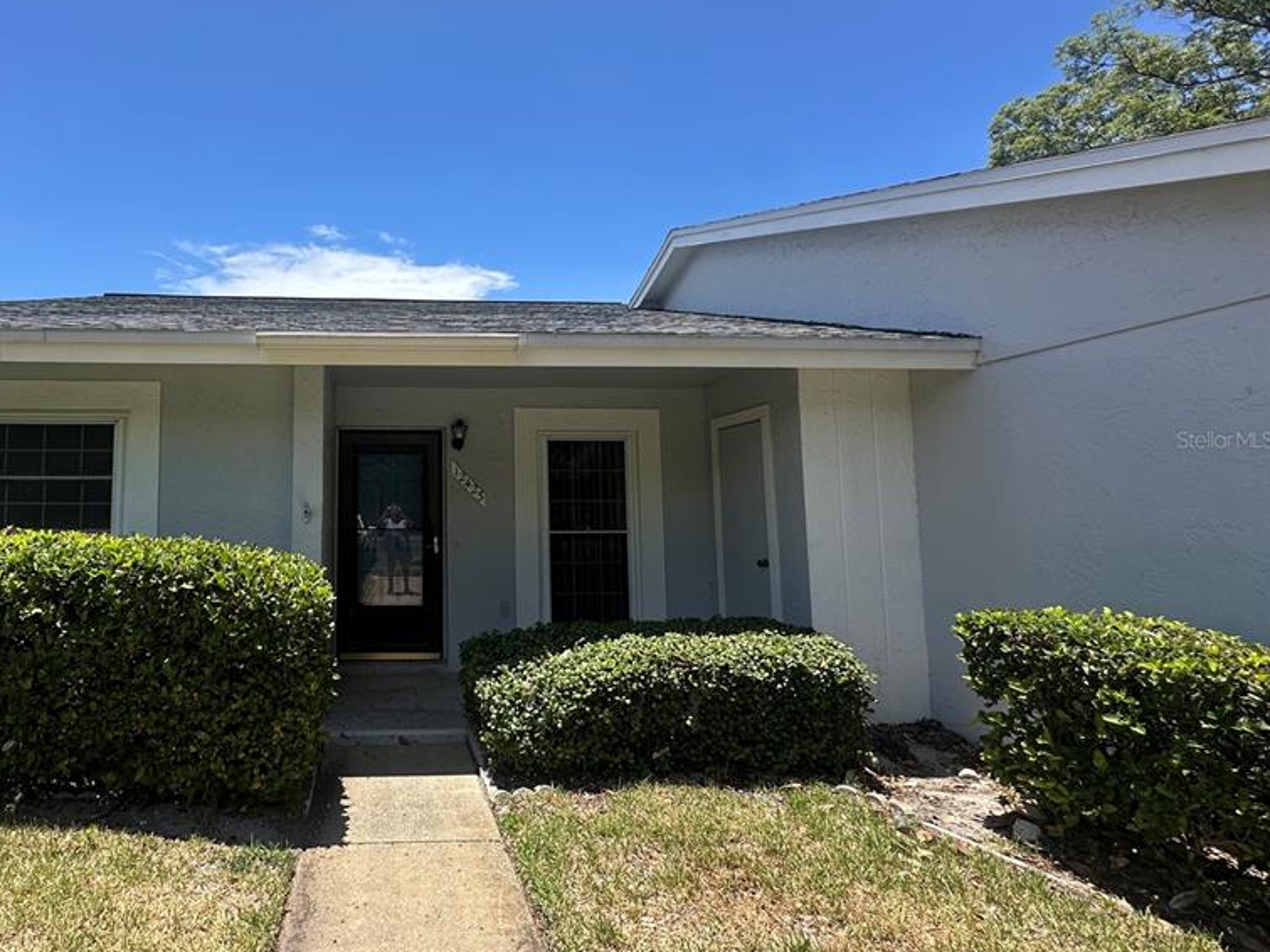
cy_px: 439
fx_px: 697
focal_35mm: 19
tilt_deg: +5.0
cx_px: 417
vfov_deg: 68.6
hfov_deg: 81.6
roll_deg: -0.2
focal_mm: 2.22
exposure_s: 1/1171
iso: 40
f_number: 2.2
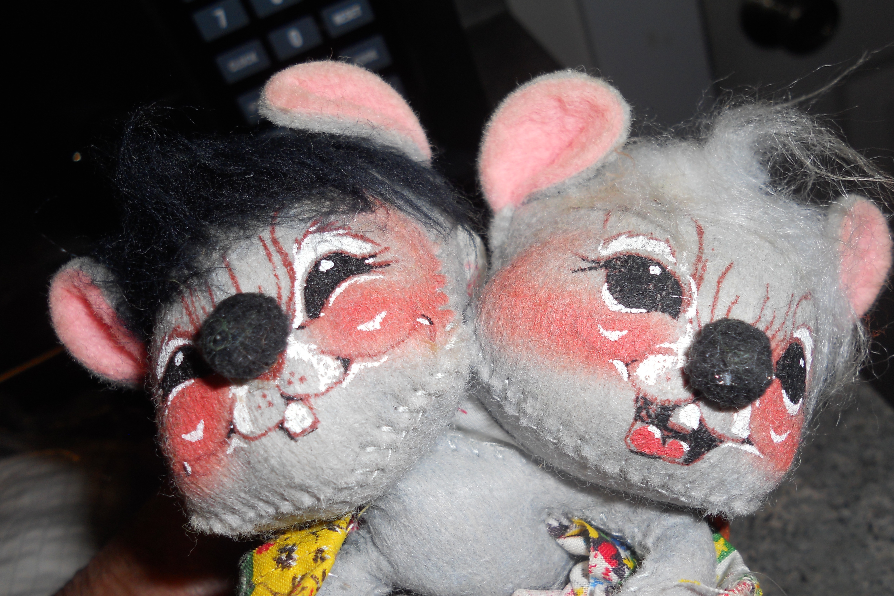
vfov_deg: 38.8
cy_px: 340
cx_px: 455
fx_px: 844
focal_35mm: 34
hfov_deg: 55.8
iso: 80
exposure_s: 1/25
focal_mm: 5.8
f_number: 8.8
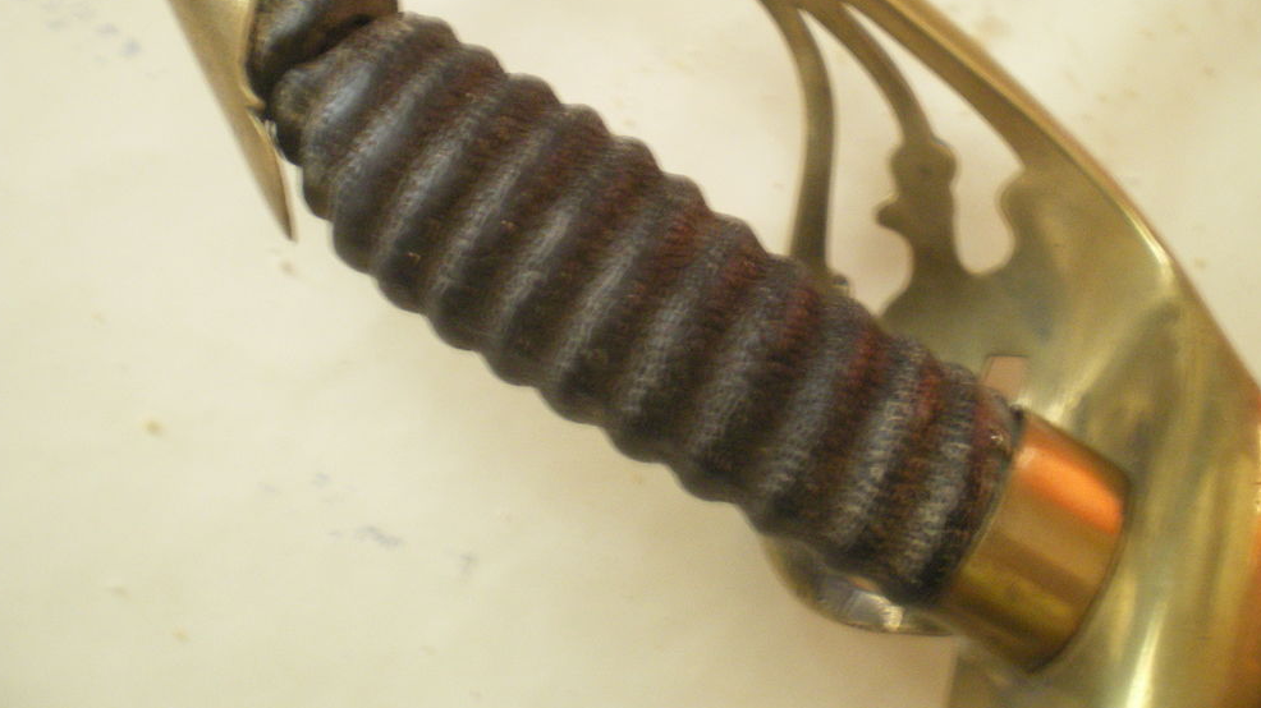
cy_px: 235
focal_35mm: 42
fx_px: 1404
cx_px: 628
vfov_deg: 28.1
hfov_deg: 48.4
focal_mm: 6.3
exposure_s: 1/6
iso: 400
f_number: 3.1
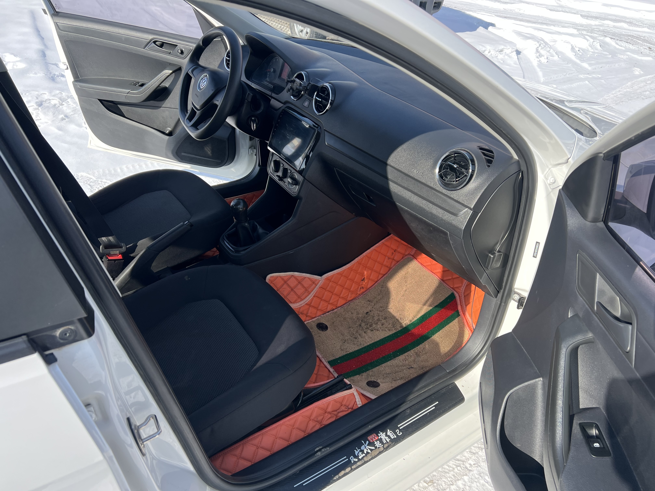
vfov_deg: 53.1
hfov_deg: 67.3
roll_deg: -1.3
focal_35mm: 26
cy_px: 246
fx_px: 492
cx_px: 328
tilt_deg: -35.0
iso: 50
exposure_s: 1/1079
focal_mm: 5.7
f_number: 1.5
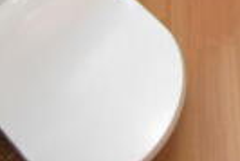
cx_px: 300
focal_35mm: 74
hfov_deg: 24.3
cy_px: -207
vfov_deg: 13.9
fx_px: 494
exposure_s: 1/100
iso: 3200
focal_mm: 10
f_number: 4
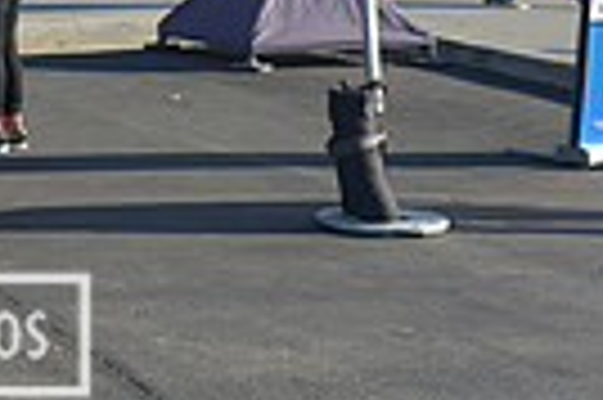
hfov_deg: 14.1
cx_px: -230
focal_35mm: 139
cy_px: -339
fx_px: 2325
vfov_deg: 9.3
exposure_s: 1/320
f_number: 9
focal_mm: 32
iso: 250
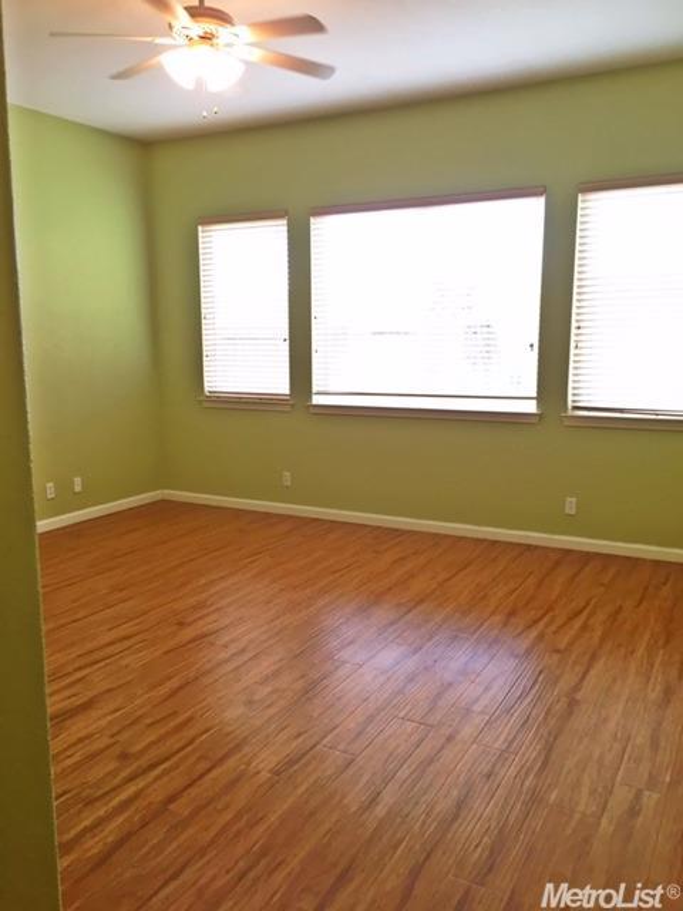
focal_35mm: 29
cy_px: 456
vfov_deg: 61.7
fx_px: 763
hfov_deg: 48.2
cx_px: 342
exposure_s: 1/30
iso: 32
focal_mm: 4.15
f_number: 2.2
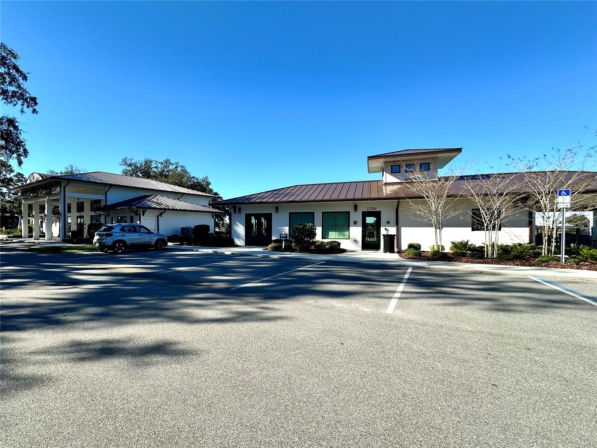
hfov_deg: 102.1
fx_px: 241
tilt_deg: -1.4
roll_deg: -0.8
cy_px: 224
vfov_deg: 85.6
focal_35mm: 14
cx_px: 298
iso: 50
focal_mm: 2.22
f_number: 2.2
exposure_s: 1/1221
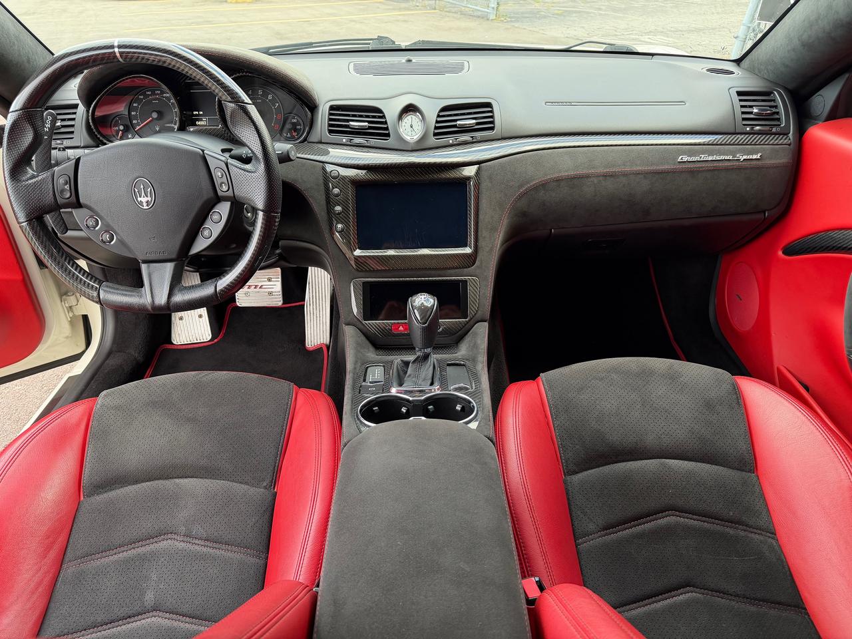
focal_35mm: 24
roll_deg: +0.0
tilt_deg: -31.8
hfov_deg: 71.6
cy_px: 320
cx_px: 426
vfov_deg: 56.8
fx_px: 591
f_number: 1.78
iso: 200
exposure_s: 1/106
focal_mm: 6.76
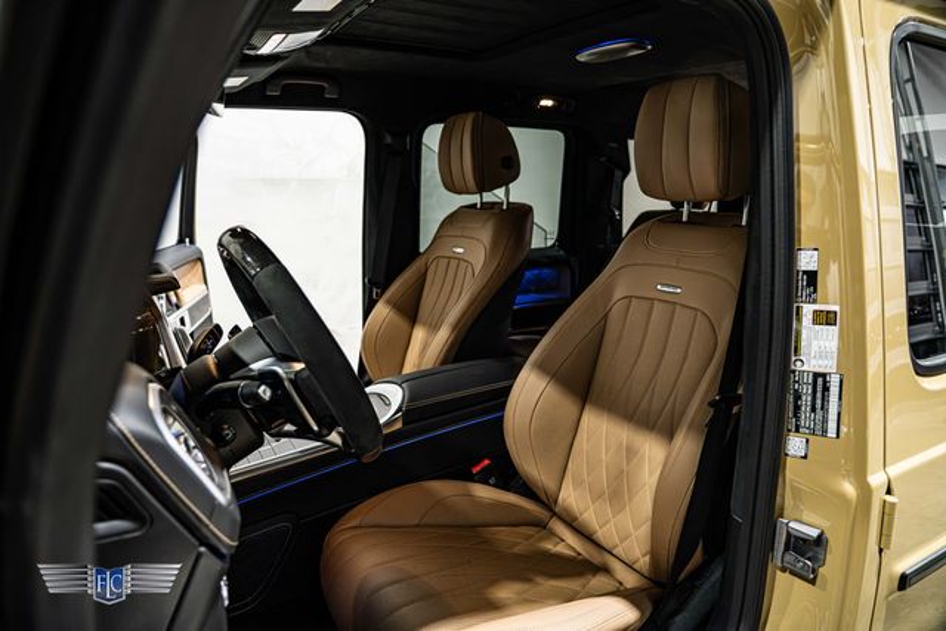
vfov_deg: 53.2
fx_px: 631
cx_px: 473
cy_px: 316
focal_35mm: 24
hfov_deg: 73.7
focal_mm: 24
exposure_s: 1/100
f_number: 4
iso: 1600
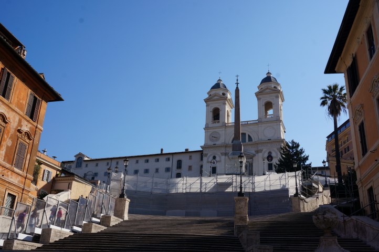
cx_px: 190
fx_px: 394
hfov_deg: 51.3
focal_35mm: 38
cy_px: 126
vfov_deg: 35.4
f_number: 13
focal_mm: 25
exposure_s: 1/160
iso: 100
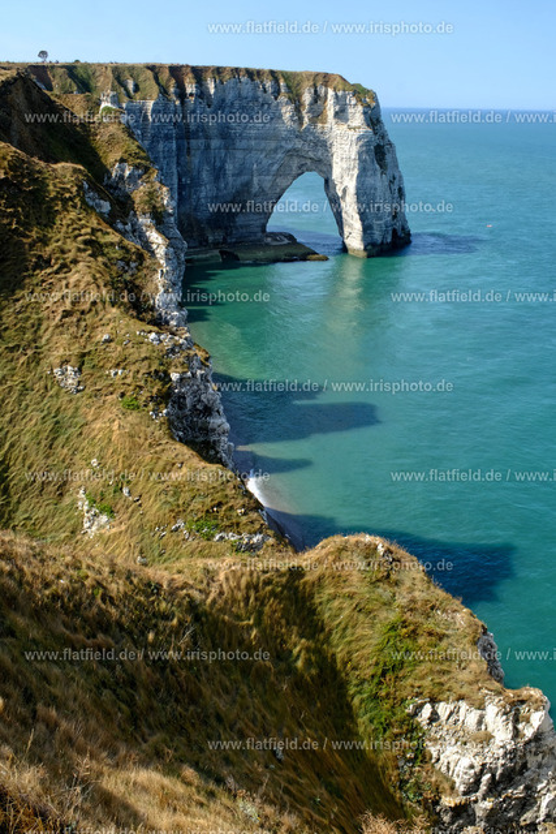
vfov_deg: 51.9
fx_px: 857
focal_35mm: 37
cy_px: 417
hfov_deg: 36.0
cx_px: 278
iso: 160
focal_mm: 24.9
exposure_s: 1/90
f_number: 13
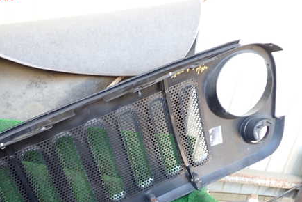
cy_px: 143
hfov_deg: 44.6
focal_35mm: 43
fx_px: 361
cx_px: 96
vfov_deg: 30.8
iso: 200
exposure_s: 1/30
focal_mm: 5.4
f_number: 2.3
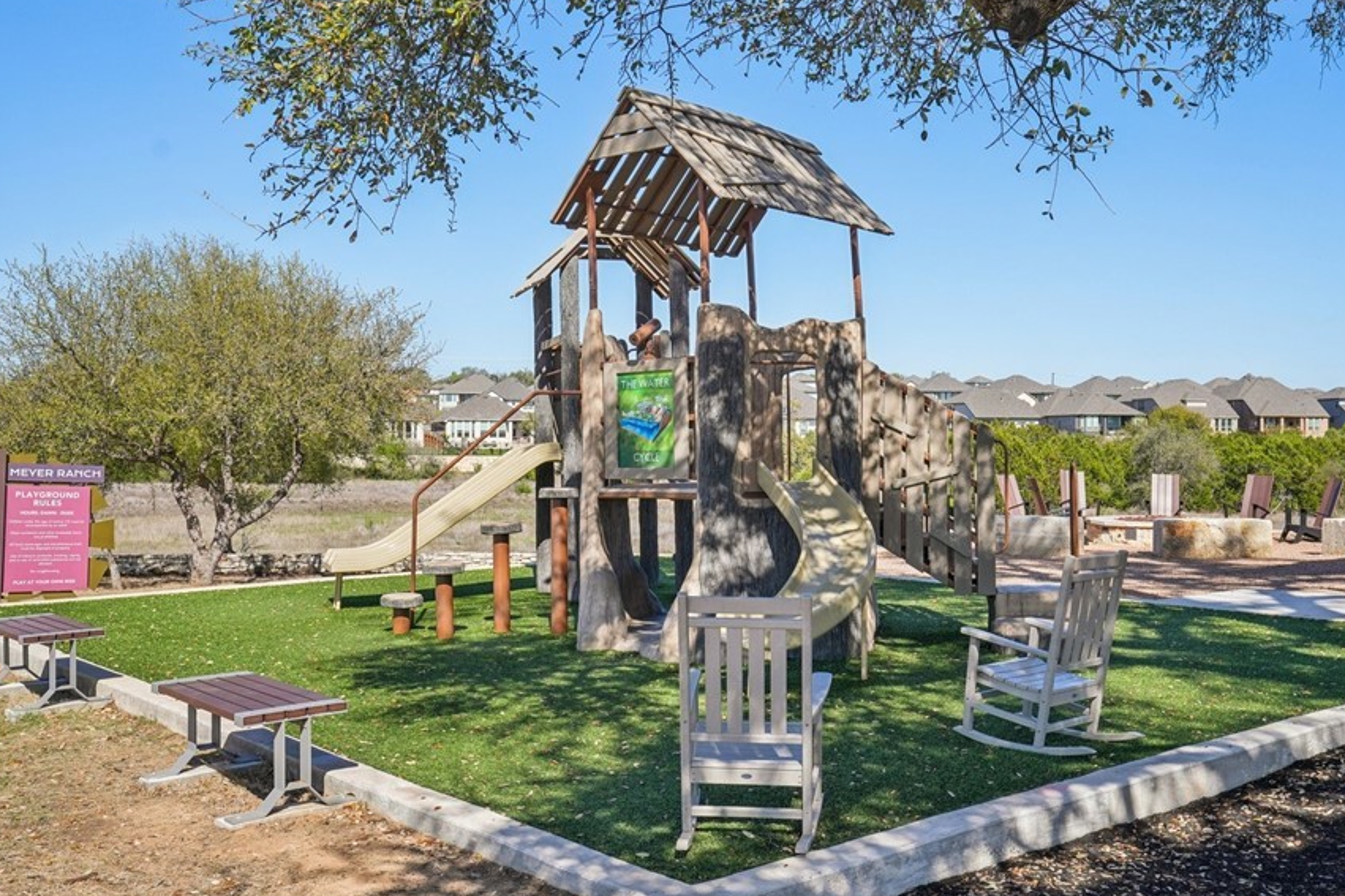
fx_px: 1382
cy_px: 426
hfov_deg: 51.8
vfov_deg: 35.9
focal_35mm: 37
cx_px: 733
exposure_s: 1/500
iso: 200
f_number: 8
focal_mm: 29
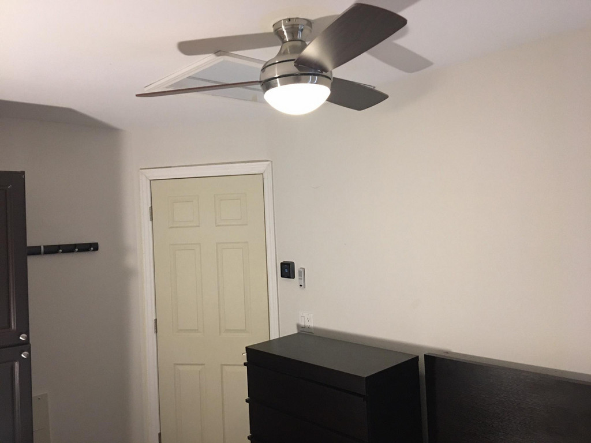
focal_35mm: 29
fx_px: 495
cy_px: 222
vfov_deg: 48.2
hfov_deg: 61.7
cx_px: 296
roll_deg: +2.0
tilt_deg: +1.5
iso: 80
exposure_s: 1/10
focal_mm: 4.15
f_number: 2.2
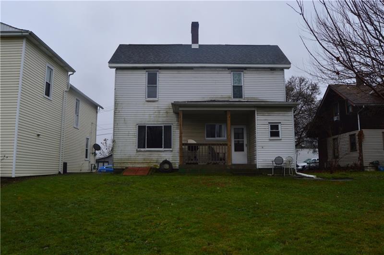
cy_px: 128
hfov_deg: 67.5
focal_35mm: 27
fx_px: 288
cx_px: 192
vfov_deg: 47.8
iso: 400
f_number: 9
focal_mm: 18
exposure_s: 1/160
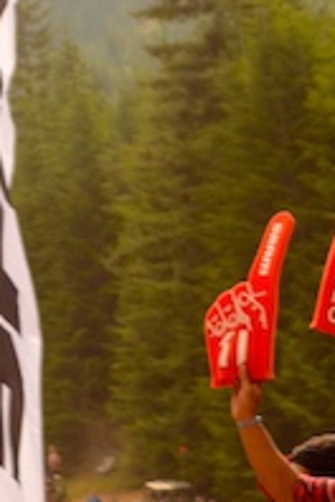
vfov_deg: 9.1
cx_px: 38
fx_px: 3029
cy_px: -352
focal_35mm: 217
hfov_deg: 6.3
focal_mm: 28
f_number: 2.8
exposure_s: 1/3200
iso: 320
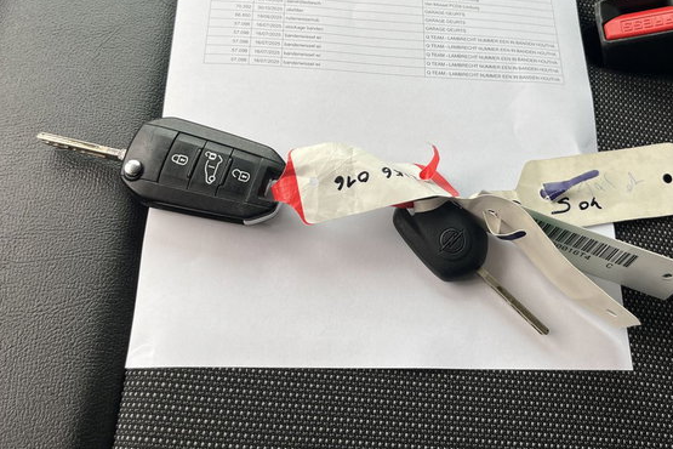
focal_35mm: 37
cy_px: 127
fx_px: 692
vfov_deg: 35.4
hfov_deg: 51.6
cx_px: 400
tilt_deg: -64.3
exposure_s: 1/337
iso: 50
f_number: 1.6
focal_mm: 5.1
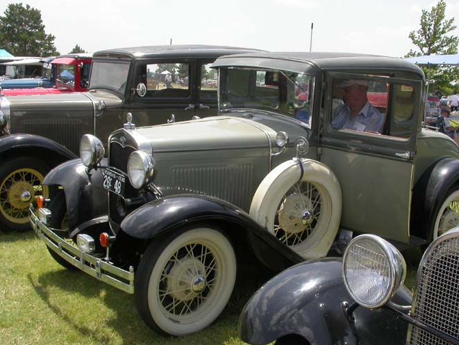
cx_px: 249
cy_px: 170
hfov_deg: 41.2
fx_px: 610
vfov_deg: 31.5
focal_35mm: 46
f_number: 7.5
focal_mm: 7.85
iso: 100
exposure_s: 1/229
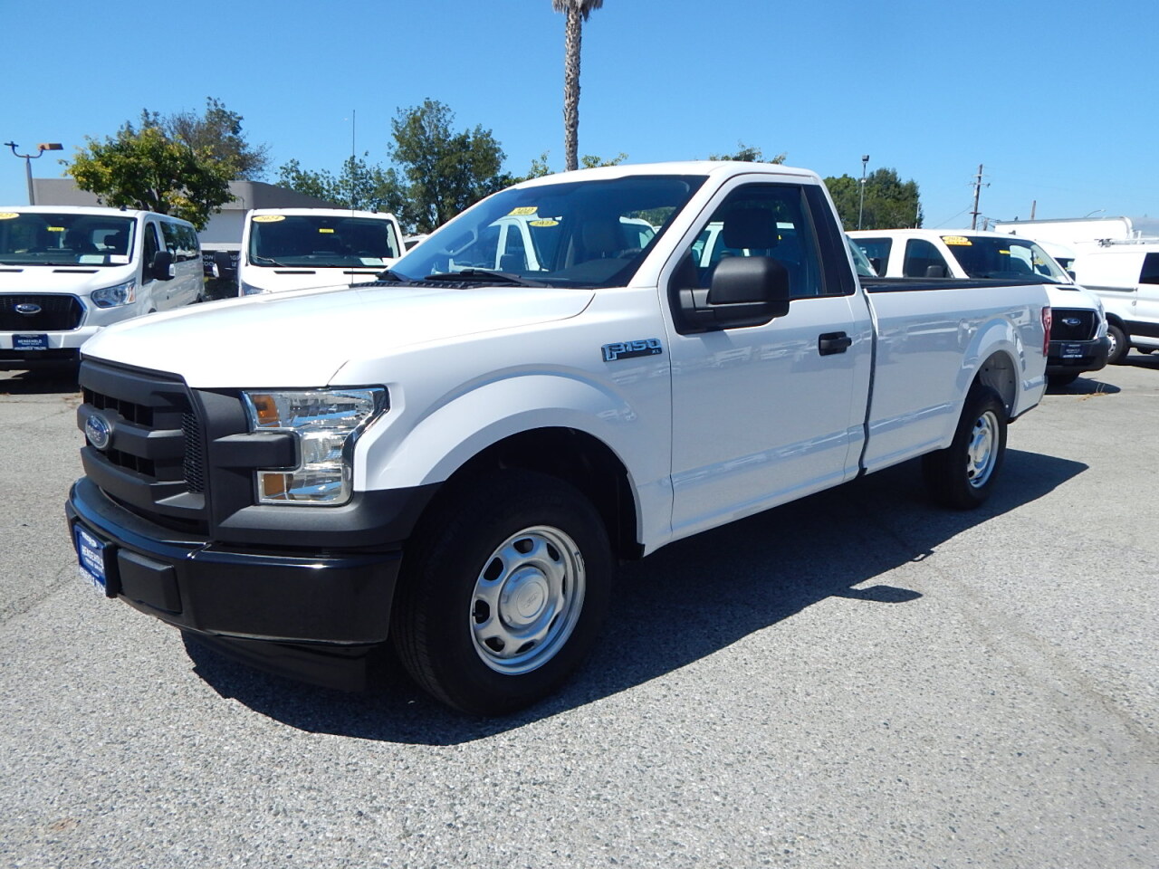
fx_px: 837
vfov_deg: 54.9
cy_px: 434
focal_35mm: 25
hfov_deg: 69.4
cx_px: 580
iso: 125
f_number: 6.1
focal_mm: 4.5
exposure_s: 1/800
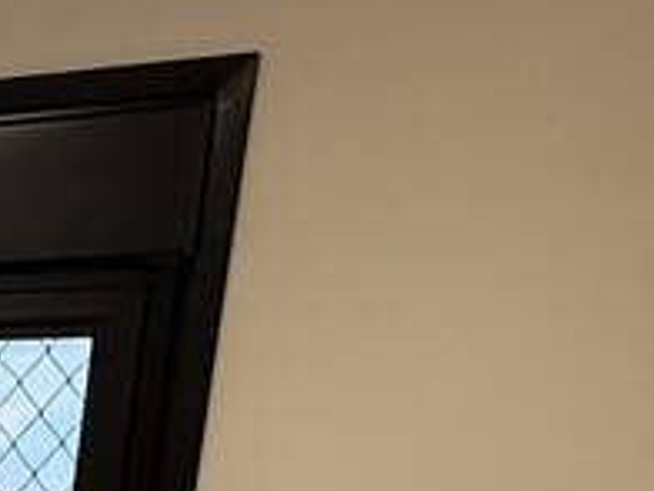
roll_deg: -1.9
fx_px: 1946
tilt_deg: -12.6
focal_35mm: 103
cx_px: -841
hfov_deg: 14.2
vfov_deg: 12.5
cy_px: 1009
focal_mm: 2.22
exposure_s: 1/120
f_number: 2.2
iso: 320
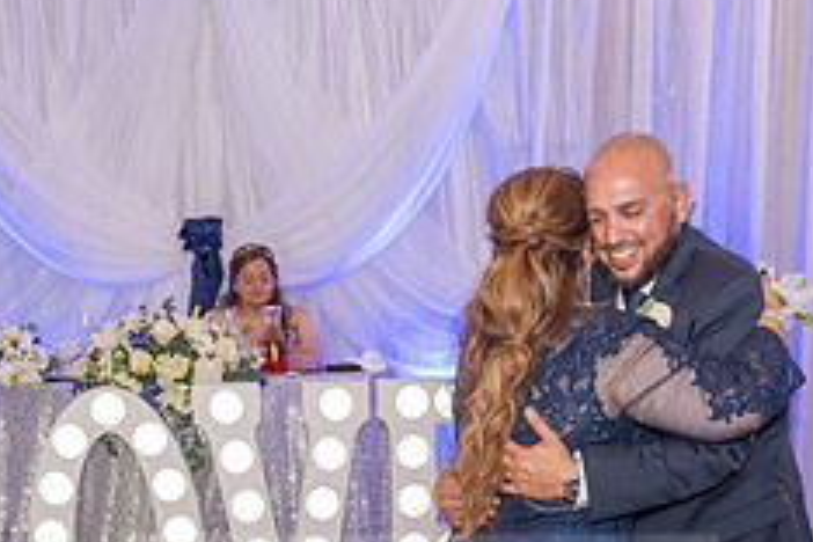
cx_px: 424
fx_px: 1513
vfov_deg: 19.3
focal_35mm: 67
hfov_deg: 30.1
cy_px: 617
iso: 1600
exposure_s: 1/200
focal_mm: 27
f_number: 4
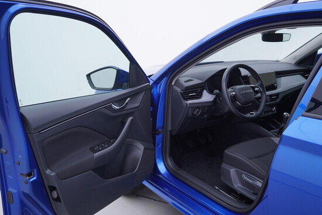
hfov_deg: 53.1
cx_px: 161
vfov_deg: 36.9
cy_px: 108
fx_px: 322
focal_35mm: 36
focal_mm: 24
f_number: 3.2
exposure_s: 1/60
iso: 125
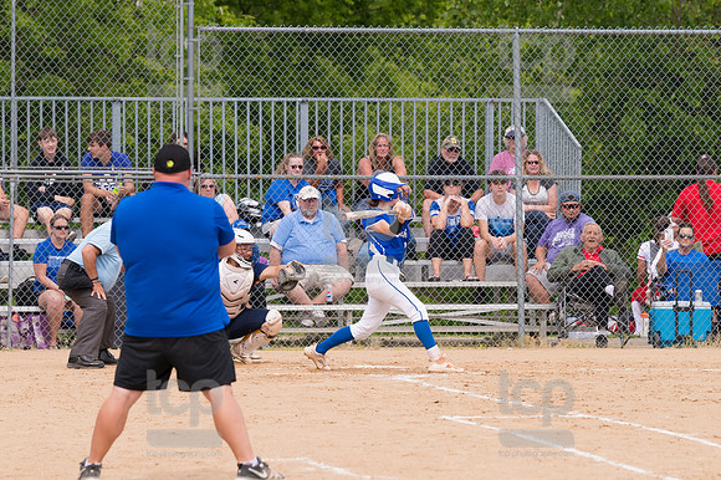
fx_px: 6005
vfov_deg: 4.6
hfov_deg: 6.9
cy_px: 240
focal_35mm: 300
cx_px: 360
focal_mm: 200
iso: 320
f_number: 5.6
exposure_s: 1/1600
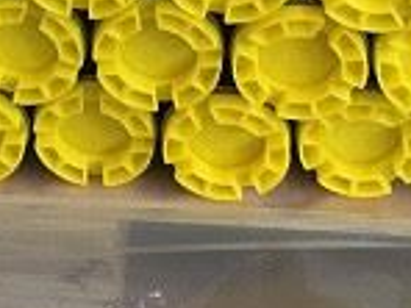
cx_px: 42
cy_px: -160
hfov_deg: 19.7
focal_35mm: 98
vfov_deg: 14.1
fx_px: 1164
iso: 200
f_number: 2.2
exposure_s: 1/33
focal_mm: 4.15
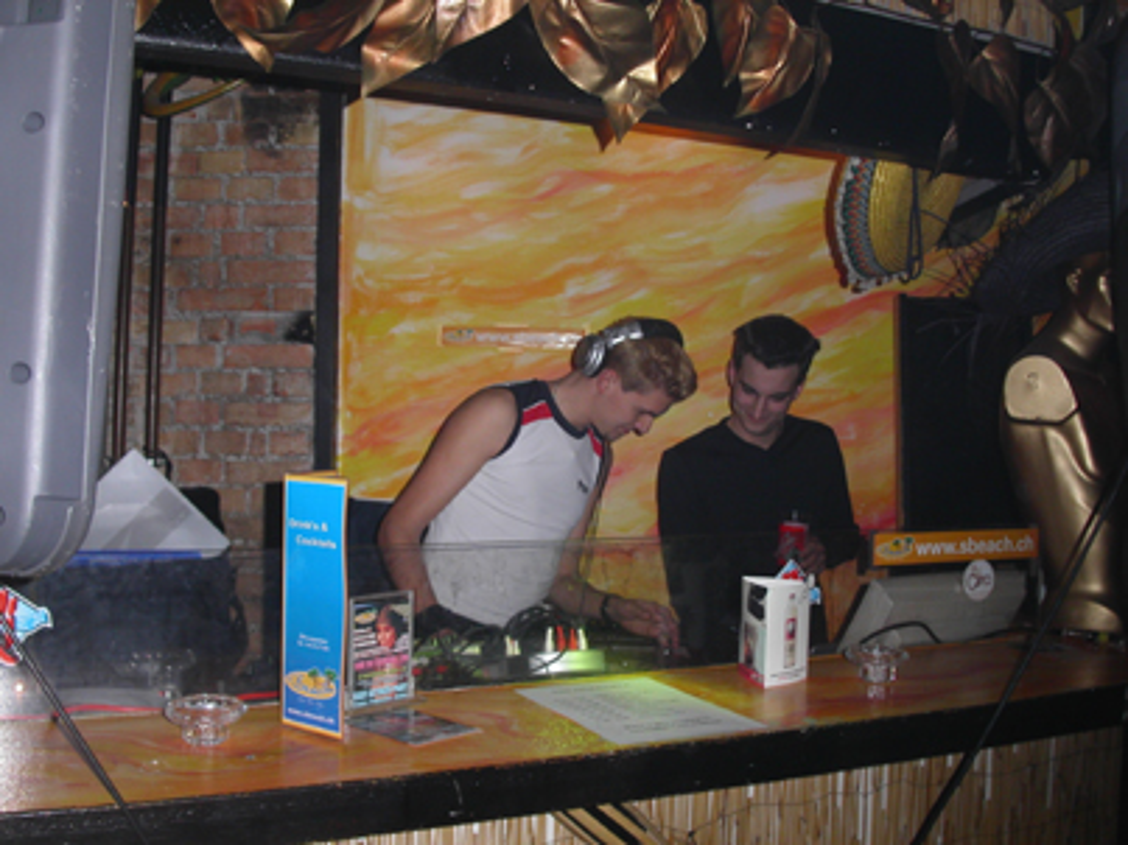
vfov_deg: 37.7
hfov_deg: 49.0
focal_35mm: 38
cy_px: 422
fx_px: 1238
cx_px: 564
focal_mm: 7.8
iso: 113
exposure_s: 1/30
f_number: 2.8
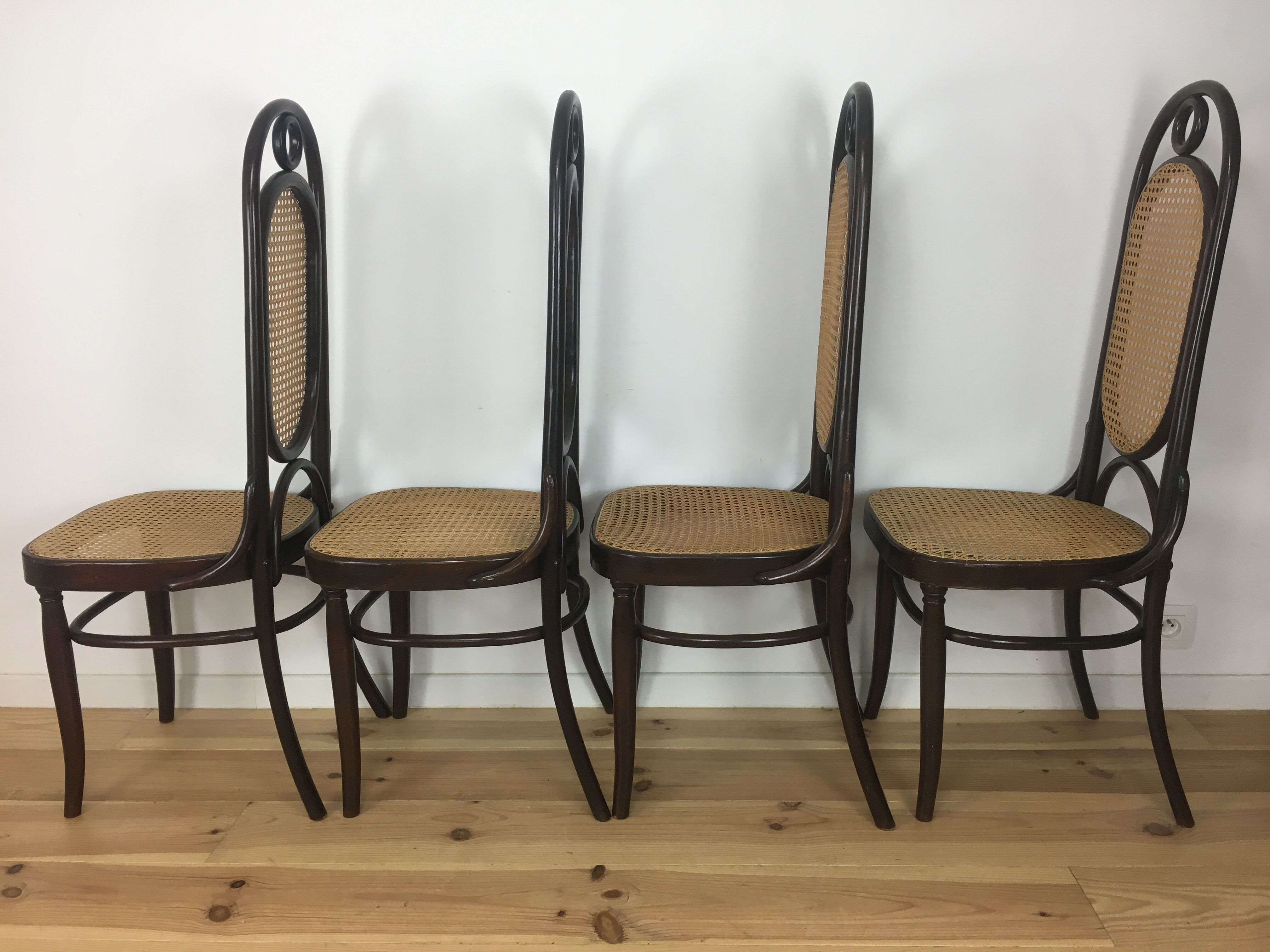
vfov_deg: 48.2
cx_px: 635
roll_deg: +1.3
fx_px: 1064
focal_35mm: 29
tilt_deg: -13.9
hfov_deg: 61.7
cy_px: 476
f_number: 2.2
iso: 32
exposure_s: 1/33
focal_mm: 4.15
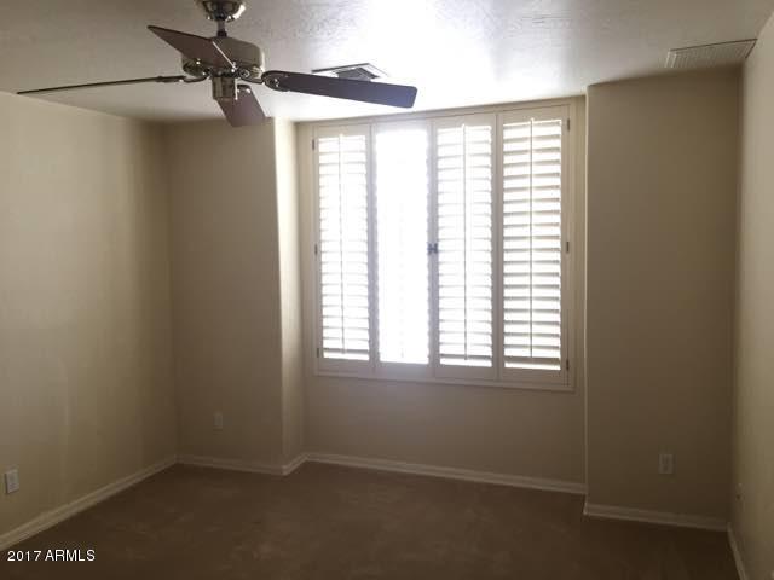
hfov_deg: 61.7
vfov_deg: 48.2
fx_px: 648
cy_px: 290
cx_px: 387
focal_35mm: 29
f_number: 2.2
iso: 80
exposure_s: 1/30
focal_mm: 4.15
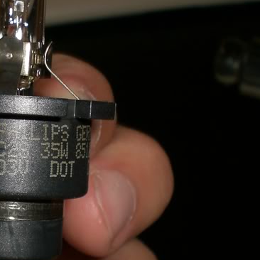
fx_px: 799
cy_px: 153
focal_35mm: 94
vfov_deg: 18.5
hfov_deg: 18.2
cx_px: 28
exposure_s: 1/30
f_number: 4.4
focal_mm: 6.3
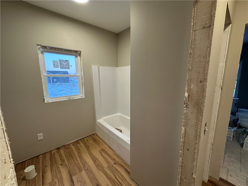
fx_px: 100
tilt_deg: -9.5
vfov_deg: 85.7
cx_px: 124
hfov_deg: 102.1
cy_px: 93
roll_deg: +0.6
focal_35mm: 14
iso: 160
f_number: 2.2
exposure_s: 1/60
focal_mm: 2.22
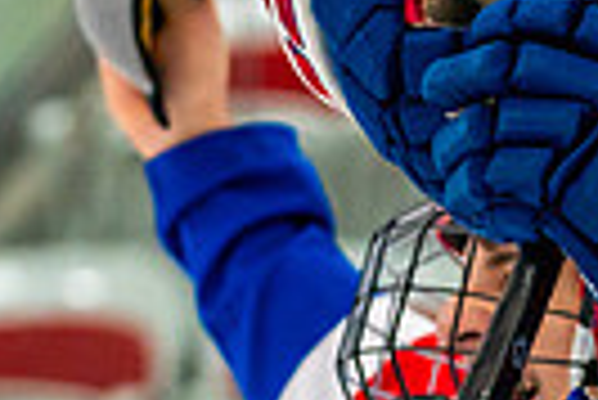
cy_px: 856
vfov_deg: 3.1
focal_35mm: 441
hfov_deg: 4.7
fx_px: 7333
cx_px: 683
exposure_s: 1/1250
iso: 3200
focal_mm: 101
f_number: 2.8
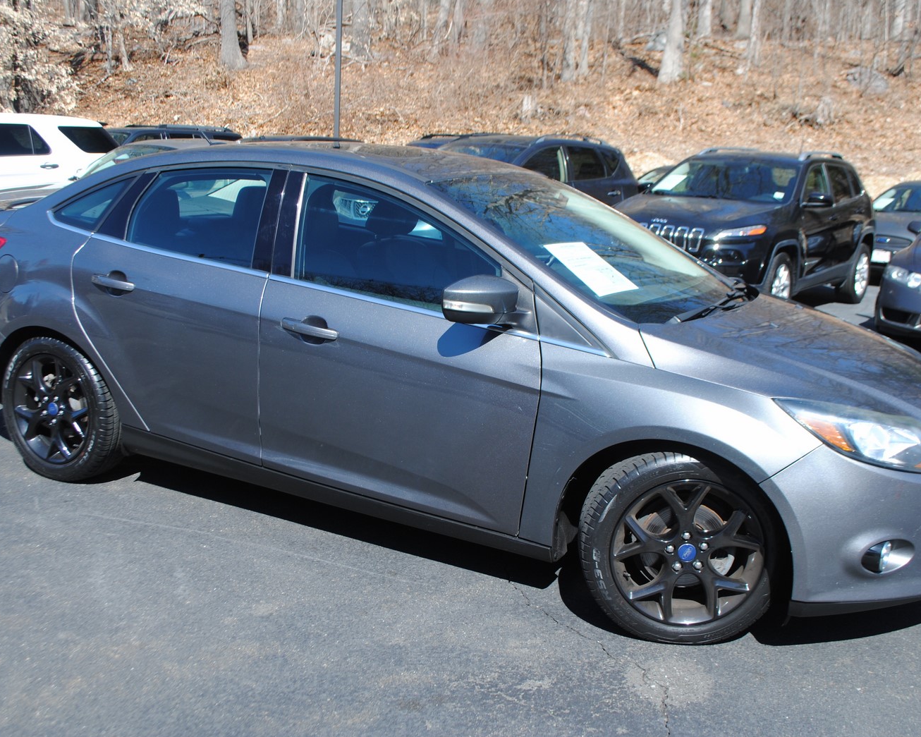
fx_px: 1036
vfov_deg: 39.2
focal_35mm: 38
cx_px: 452
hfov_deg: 47.9
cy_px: 372
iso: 100
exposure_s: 1/200
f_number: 7.1
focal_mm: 22
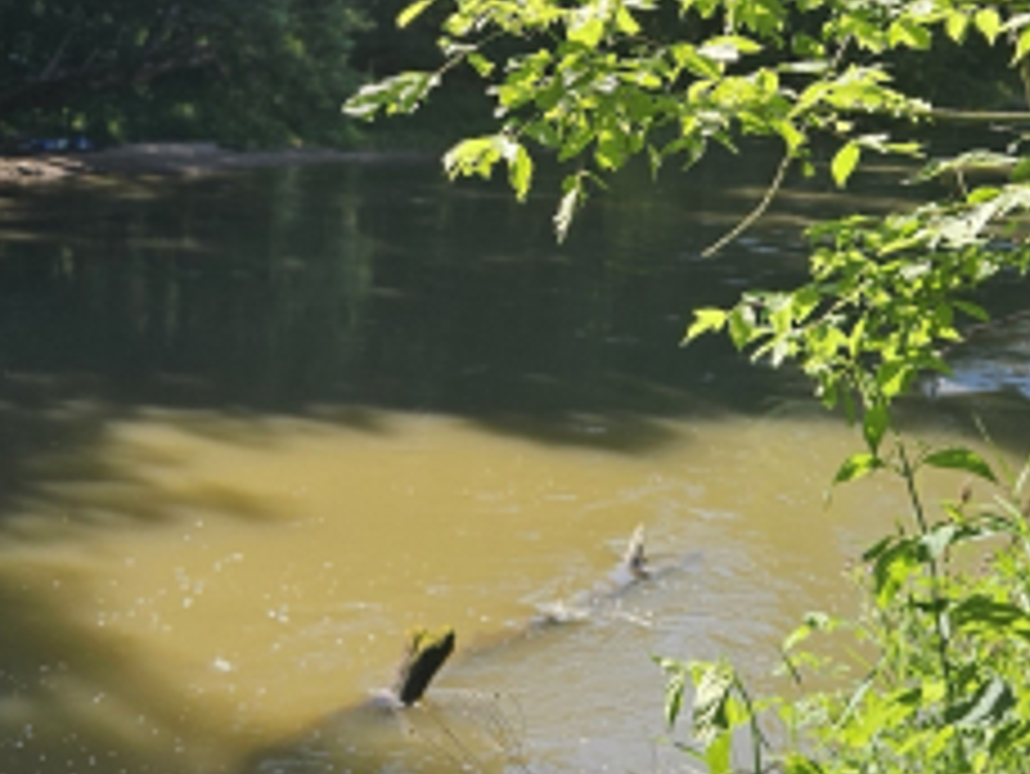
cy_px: 81
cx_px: 493
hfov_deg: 29.0
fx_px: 1995
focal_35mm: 67
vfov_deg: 21.5
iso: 25
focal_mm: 5.4
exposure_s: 1/662
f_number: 1.8
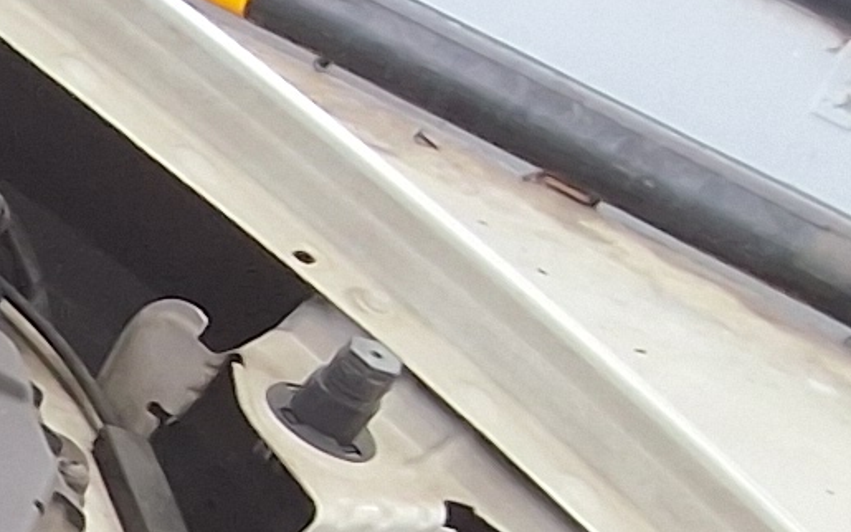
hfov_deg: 9.2
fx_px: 4361
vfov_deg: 6.9
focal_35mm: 188
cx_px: -1575
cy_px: 763
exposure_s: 1/60
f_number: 1.9
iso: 40
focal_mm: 2.91
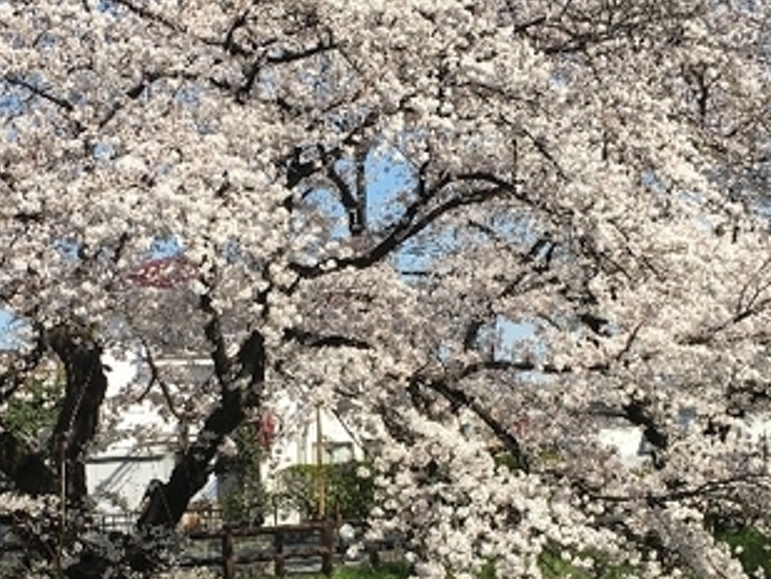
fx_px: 1671
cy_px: 447
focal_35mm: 75
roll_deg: +2.9
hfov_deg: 26.0
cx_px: 329
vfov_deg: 19.5
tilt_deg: -2.1
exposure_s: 1/1261
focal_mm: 4.15
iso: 25
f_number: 2.2
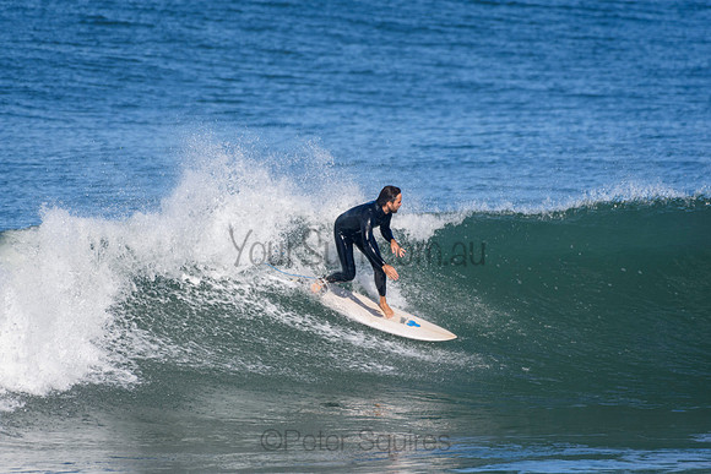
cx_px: 356
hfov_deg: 2.7
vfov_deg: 1.8
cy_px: 237
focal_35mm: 750
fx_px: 14815
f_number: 5.6
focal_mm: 500
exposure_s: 1/2000
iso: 320
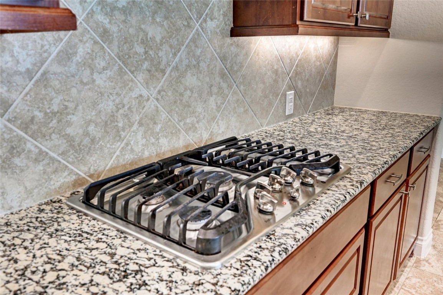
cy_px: 148
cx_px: 222
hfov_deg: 63.7
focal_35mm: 29
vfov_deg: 44.9
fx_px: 357
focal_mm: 29
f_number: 8
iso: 400
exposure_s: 1/8
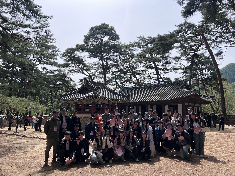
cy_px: 88
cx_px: 118
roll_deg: +1.0
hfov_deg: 67.3
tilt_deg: +6.7
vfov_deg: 53.1
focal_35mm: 26
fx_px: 177
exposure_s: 1/2632
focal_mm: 5.7
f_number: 1.5
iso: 50
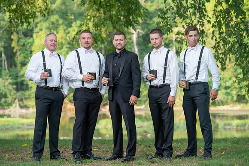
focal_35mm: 99
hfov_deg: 20.6
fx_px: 685
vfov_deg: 13.8
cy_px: 83
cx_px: 124
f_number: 4
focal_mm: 98
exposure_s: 1/200
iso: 200
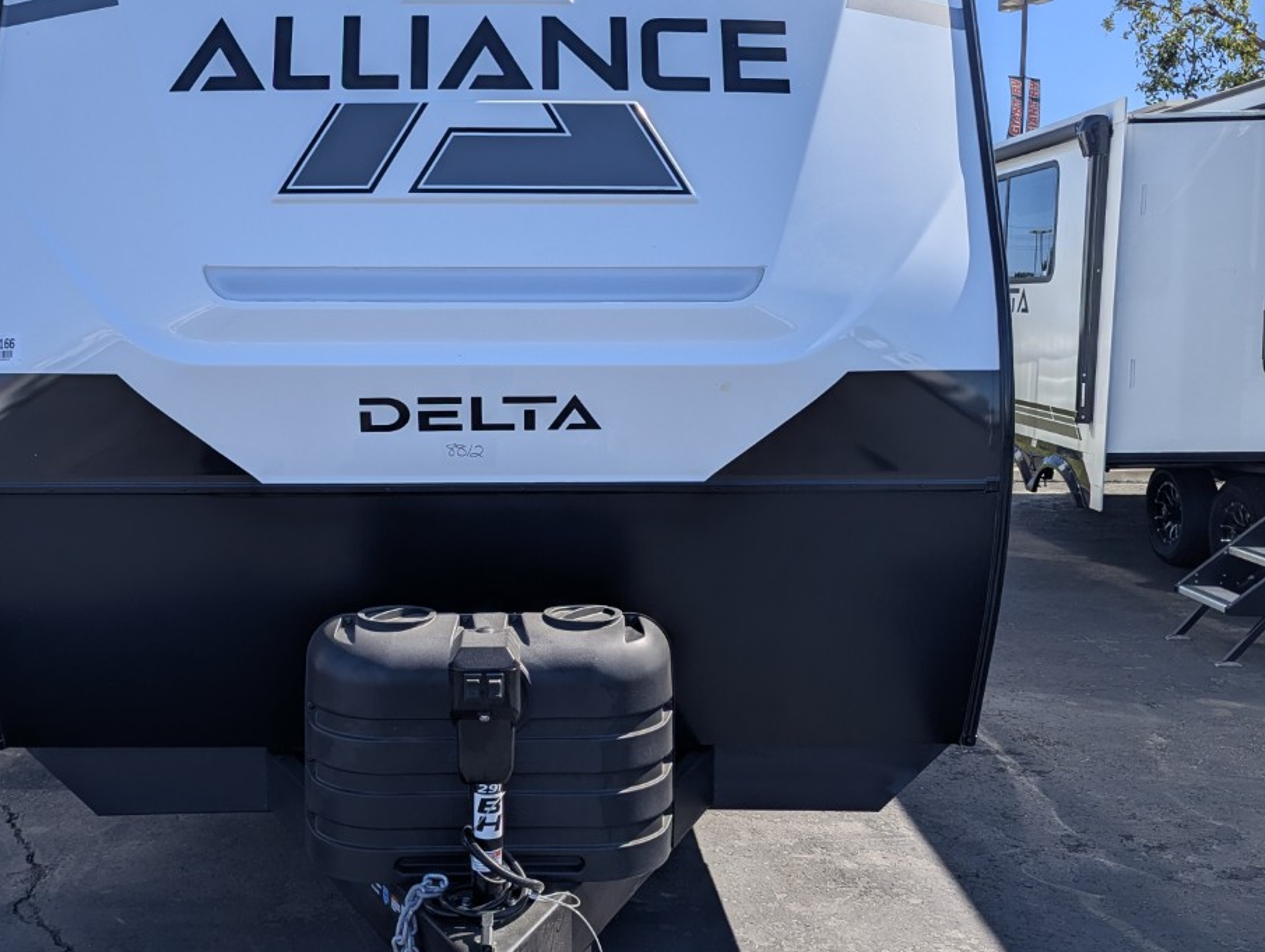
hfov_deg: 49.9
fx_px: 1354
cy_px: 417
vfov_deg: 38.7
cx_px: 523
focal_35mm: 37
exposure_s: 1/2358
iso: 45
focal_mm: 6.81
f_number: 1.85
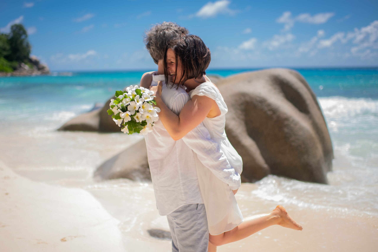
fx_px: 403
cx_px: 180
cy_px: 134
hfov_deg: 50.3
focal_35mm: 38
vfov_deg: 34.7
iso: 40
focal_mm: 35
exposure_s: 1/1600
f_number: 1.4
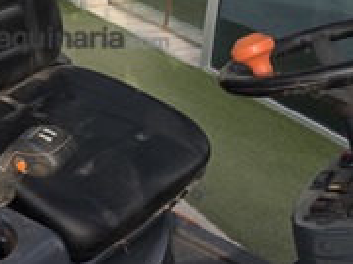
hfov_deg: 26.6
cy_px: 37
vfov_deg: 20.7
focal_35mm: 70
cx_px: 23
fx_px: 714
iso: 80
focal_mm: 6.3
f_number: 1.7
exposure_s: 1/2371
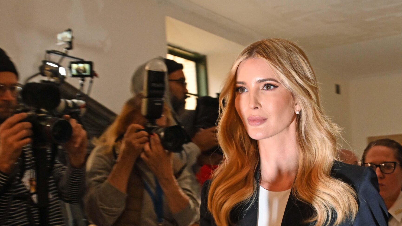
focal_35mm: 65
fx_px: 693
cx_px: 245
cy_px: 167
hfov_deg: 32.2
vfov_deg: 18.4
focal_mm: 28
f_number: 8
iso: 2200
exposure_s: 1/60
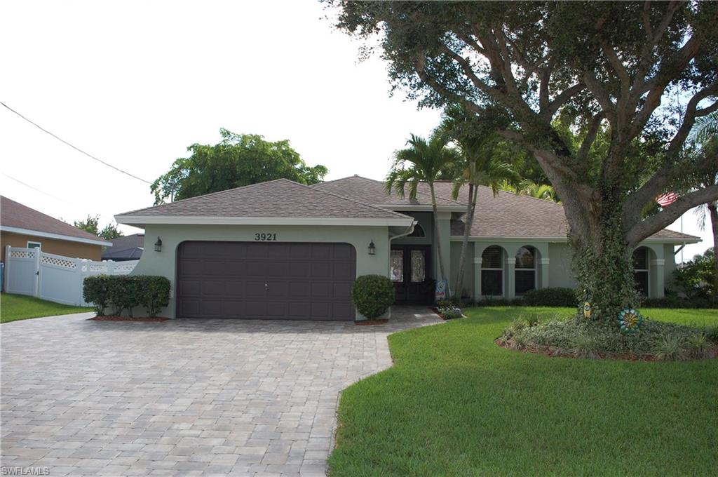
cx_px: 359
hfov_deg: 57.3
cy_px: 238
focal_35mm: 33
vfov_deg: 39.9
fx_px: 657
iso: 220
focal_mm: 22
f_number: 5.6
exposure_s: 1/500
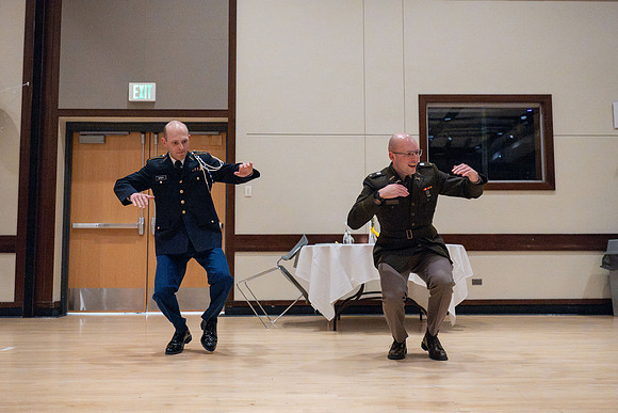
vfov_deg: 37.2
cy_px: 207
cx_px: 309
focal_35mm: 36
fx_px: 613
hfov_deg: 53.5
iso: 20000
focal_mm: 34
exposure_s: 1/400
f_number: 3.5
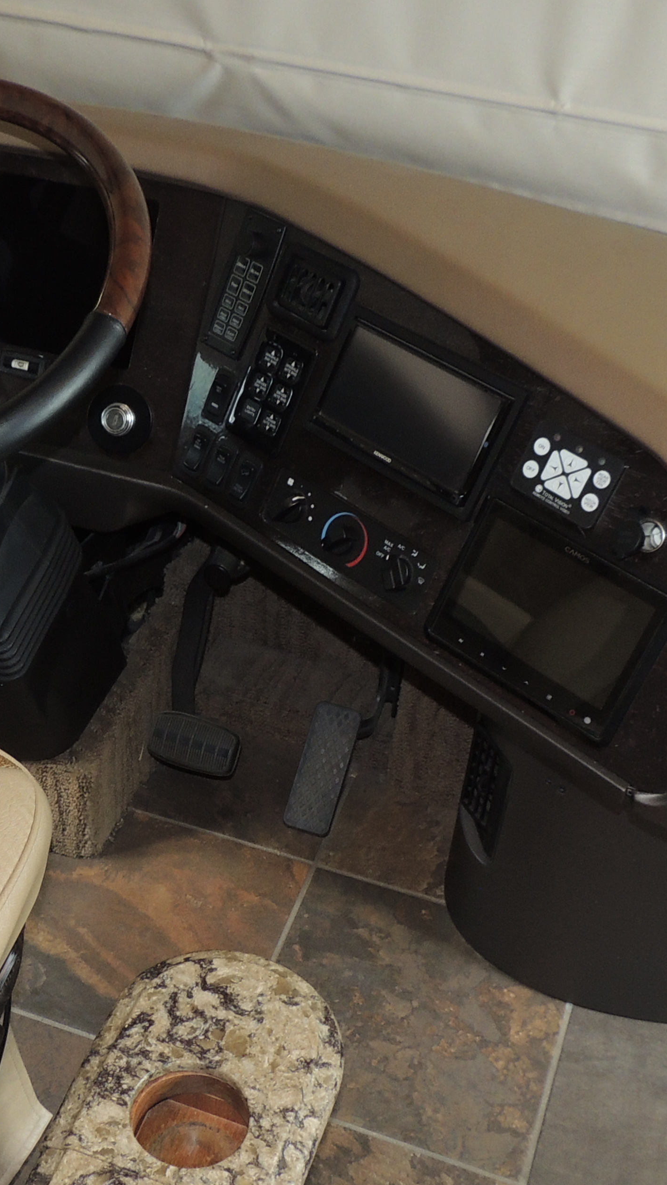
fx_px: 1509
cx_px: 124
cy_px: 706
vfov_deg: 42.7
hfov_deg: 24.5
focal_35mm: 48
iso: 200
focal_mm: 4.3
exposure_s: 1/30
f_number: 3
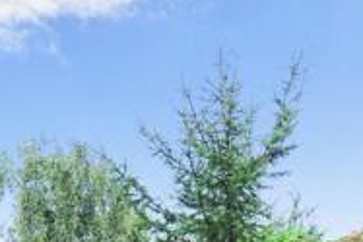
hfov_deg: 34.3
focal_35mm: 58
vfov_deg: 20.2
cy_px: 363
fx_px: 583
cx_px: 118
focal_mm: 11
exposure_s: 1/100
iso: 200
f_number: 5
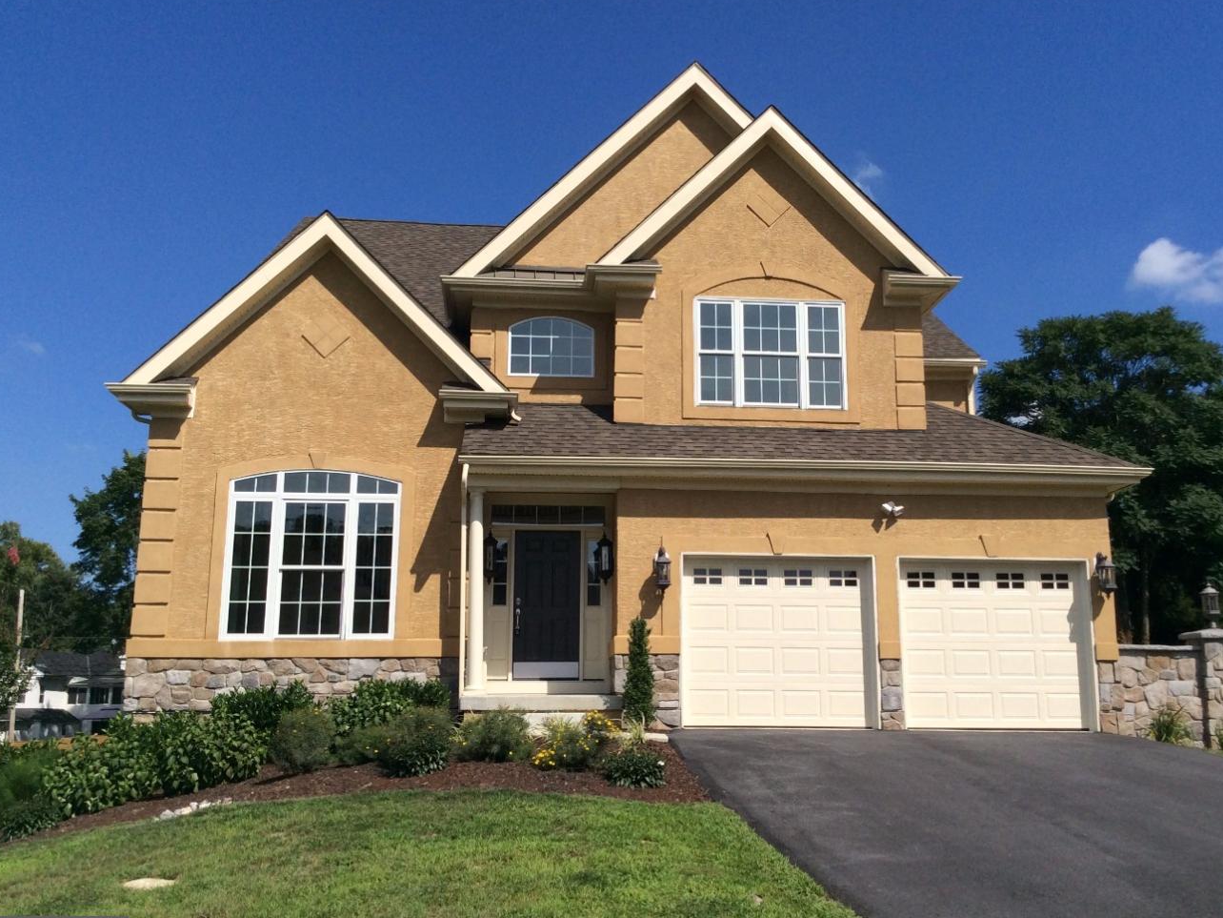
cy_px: 457
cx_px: 648
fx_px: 1307
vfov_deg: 38.7
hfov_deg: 50.1
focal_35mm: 37
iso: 32
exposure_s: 1/2604
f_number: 2.4
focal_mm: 3.3
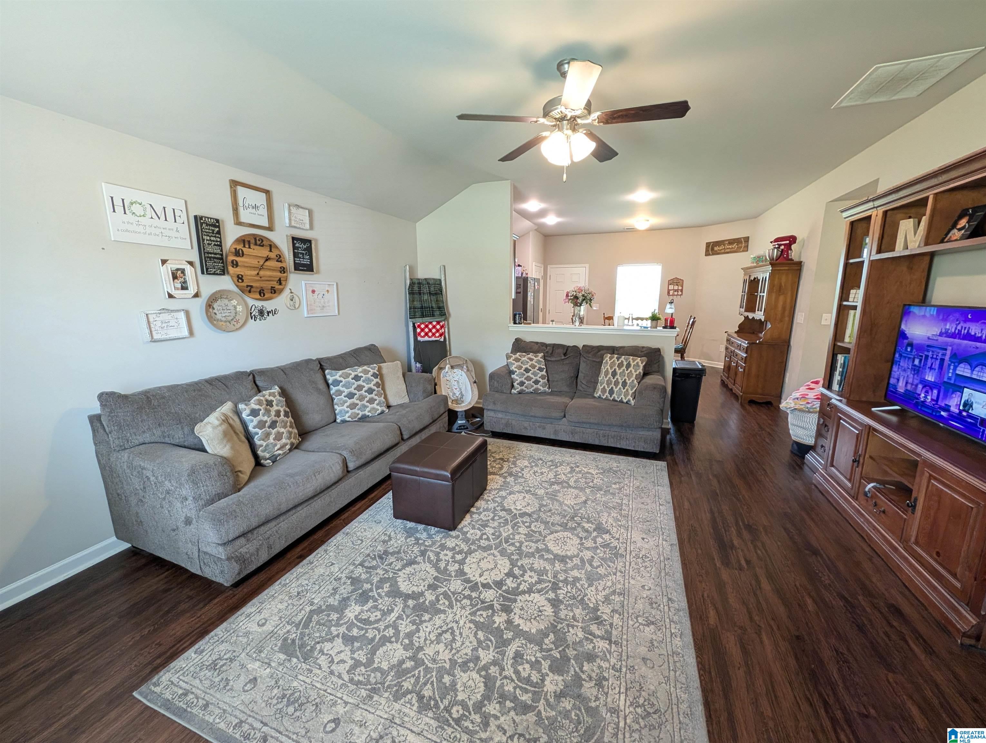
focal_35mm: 12
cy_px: 372
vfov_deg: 94.6
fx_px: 342
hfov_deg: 110.5
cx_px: 493
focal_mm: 2.02
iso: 273
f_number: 1.7
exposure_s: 1/60
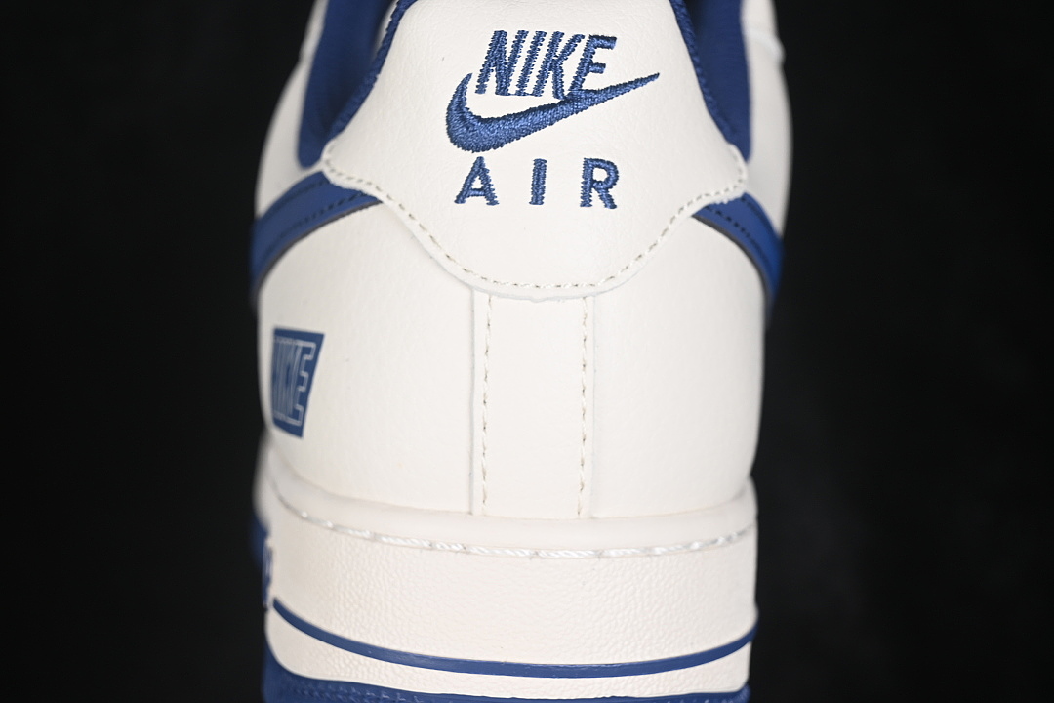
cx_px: 527
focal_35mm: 75
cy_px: 352
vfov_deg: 18.2
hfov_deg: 27.0
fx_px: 2196
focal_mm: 50
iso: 160
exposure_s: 1/80
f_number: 7.1
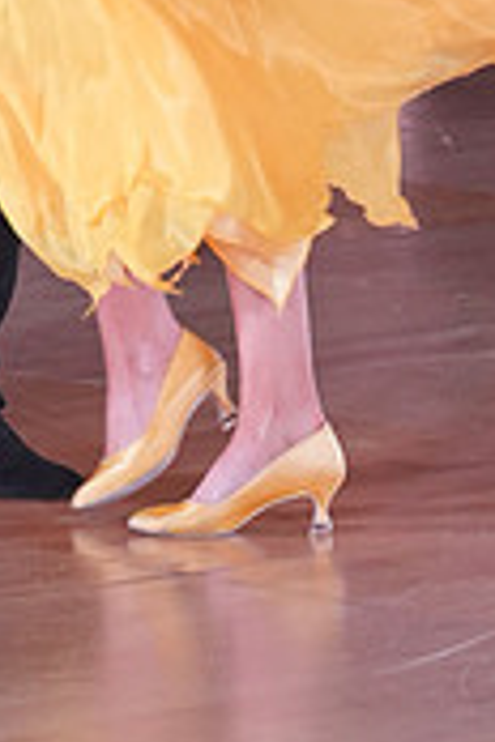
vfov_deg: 5.2
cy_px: -273
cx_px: 271
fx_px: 8126
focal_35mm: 394
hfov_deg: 3.5
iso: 1600
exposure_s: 1/400
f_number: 4
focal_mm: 79
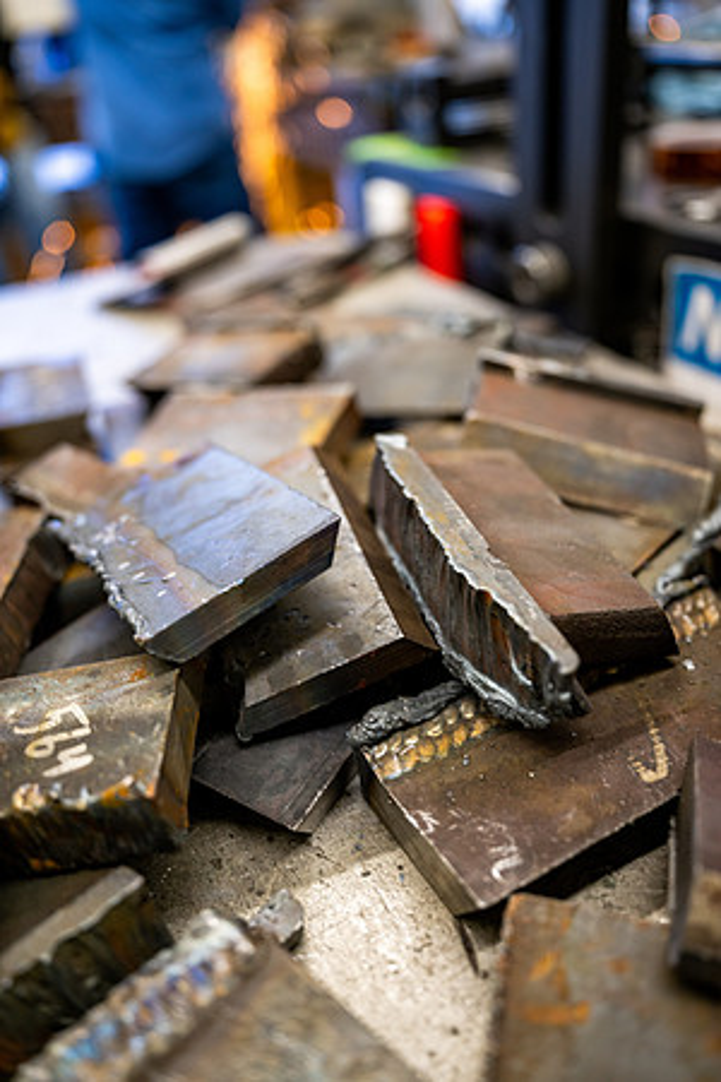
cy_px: 541
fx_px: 901
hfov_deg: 43.6
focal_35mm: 30
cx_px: 360
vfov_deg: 61.9
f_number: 2.8
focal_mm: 30
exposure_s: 1/100
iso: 320
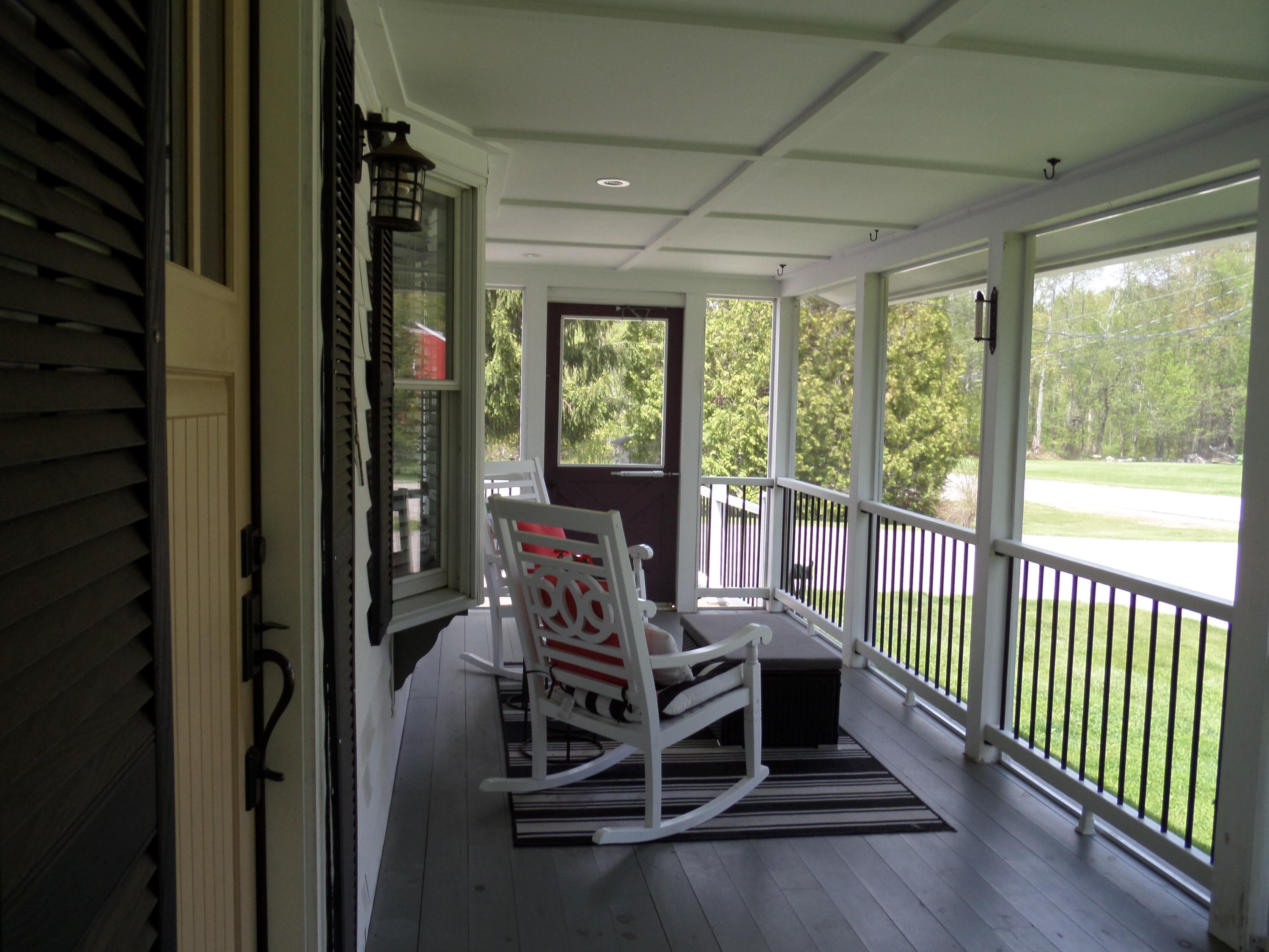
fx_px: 1173
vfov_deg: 44.2
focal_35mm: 32
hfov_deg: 56.8
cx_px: 634
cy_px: 476
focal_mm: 5.3
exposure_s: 1/125
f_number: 3.4
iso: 80
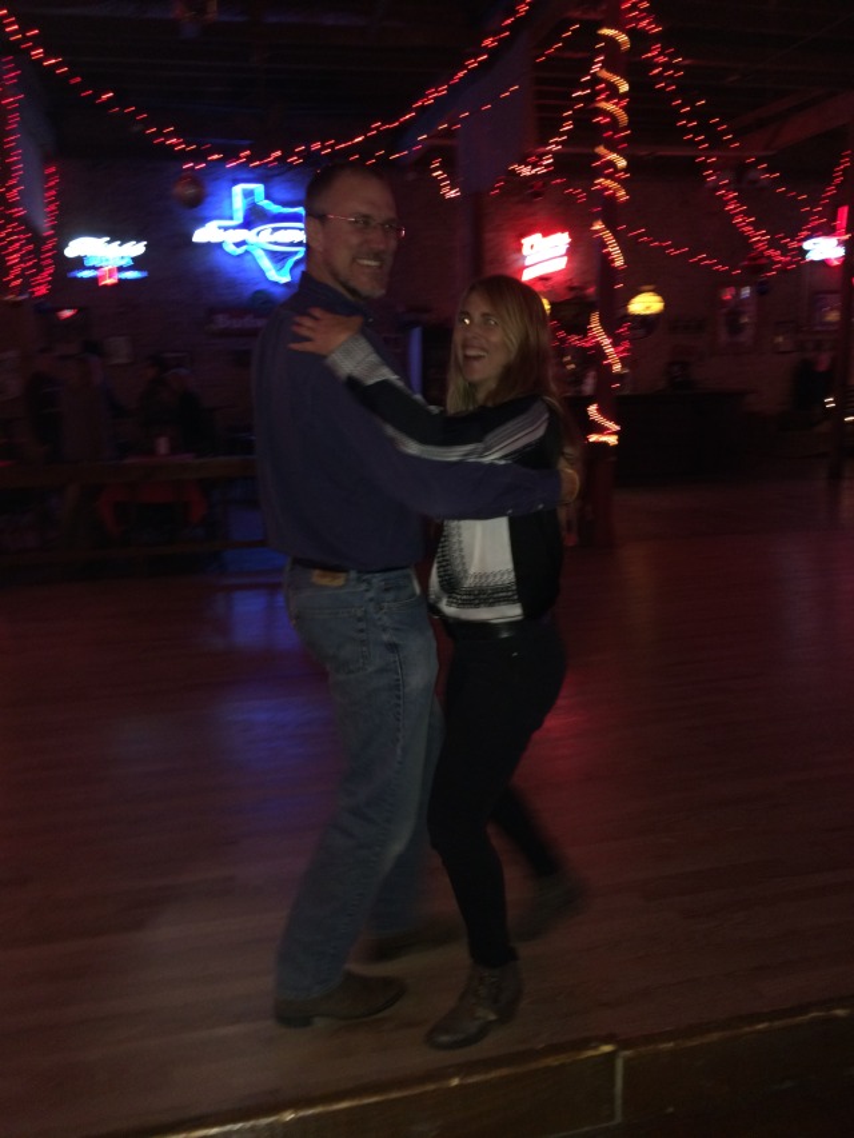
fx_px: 954
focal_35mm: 29
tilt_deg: -11.3
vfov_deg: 61.7
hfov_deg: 48.2
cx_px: 427
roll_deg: +1.8
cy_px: 569
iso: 125
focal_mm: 4.15
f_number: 2.2
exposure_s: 1/16
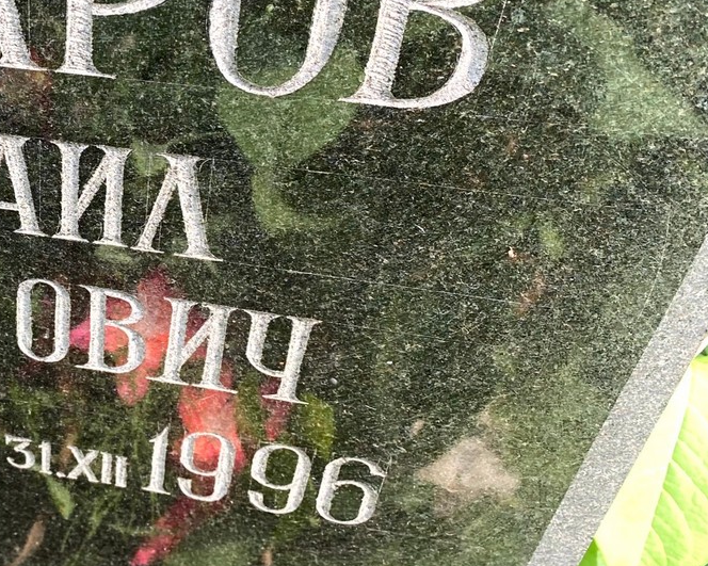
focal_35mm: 55
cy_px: 190
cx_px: 1
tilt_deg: -43.2
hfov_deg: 31.6
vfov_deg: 27.4
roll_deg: +0.4
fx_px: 1152
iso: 32
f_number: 1.8
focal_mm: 4.25
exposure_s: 1/122
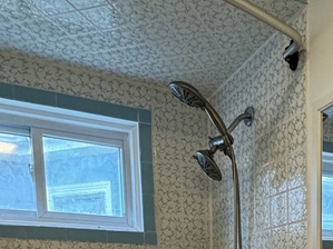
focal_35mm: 48
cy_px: 356
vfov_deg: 24.6
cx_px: 268
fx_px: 462
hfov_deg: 38.1
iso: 200
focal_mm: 2.22
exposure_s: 1/60
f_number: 2.2
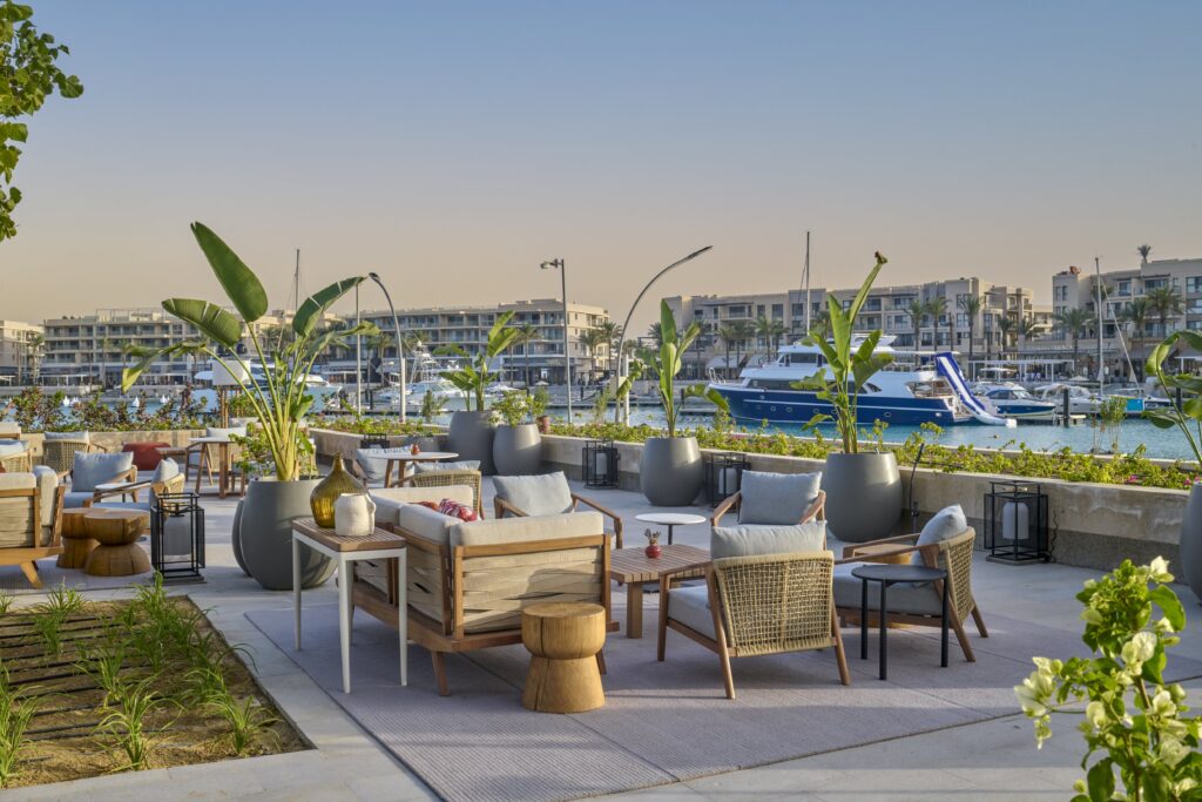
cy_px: 401
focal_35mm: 35
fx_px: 1169
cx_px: 601
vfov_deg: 37.9
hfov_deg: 54.4
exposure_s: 1/50
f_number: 16
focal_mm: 35
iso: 100
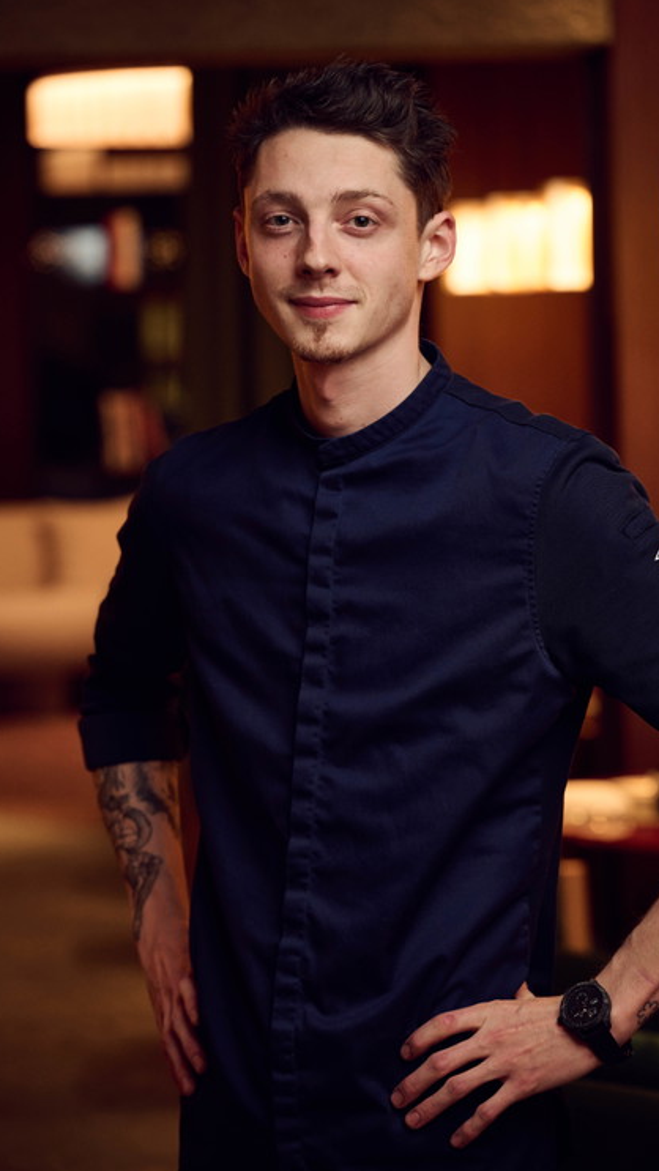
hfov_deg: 10.9
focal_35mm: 111
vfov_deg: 19.3
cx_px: 358
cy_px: 588
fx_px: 3448
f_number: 4
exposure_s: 1/200
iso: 1600
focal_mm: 105
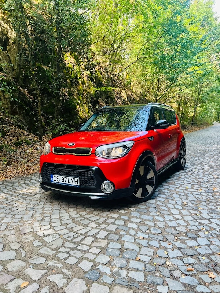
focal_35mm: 26
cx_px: 110
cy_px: 146
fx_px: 220
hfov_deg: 53.1
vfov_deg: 67.3
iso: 64
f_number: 1.5
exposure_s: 1/244
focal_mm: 5.7
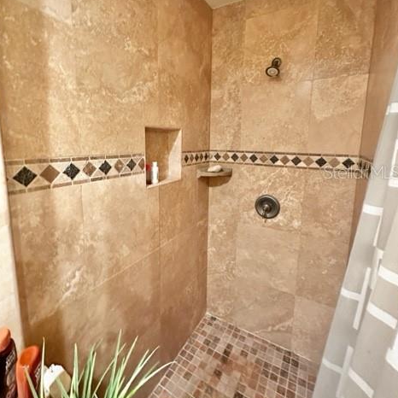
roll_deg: -1.2
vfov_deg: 83.5
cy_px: 172
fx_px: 221
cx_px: 199
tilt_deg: -8.9
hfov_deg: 84.0
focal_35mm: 17
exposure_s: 1/60
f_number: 2.2
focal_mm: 2.22
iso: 1000
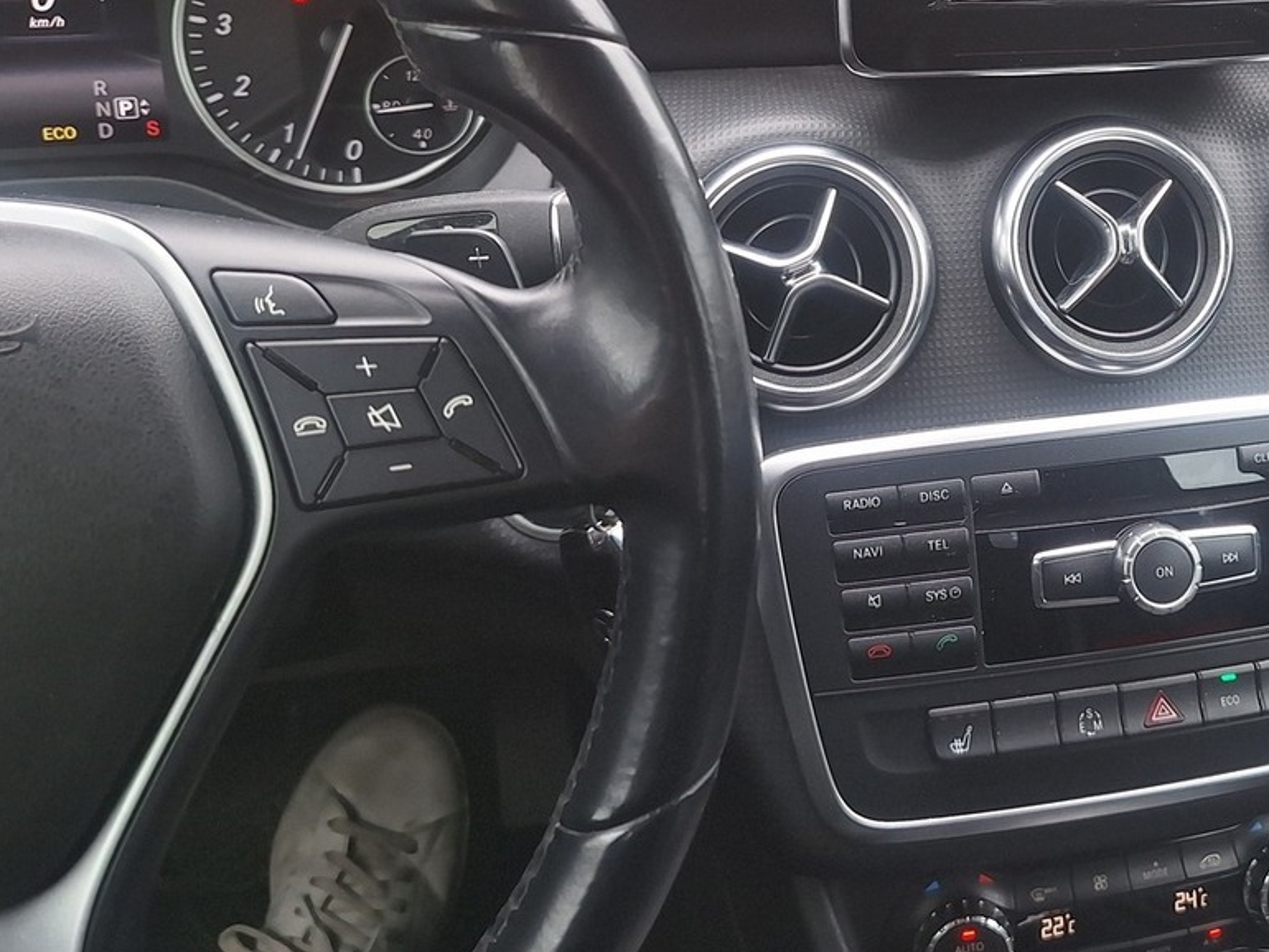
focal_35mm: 43
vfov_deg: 33.2
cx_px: 959
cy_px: 283
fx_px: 1577
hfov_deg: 42.4
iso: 40
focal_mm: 5.54
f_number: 1.8
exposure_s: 1/106
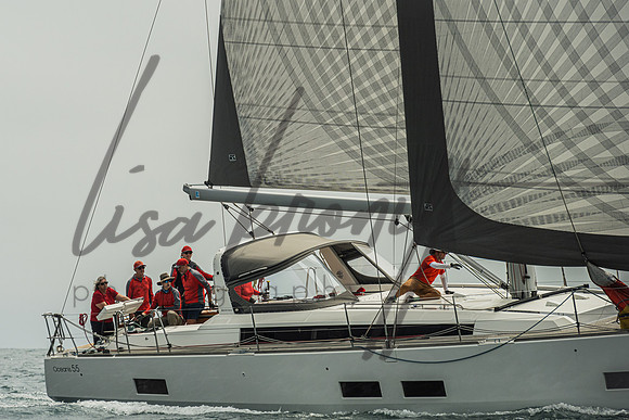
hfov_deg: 10.6
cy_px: 162
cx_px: 231
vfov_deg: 7.1
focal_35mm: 194
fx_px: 3387
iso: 400
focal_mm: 150
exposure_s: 1/2000
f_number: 6.3
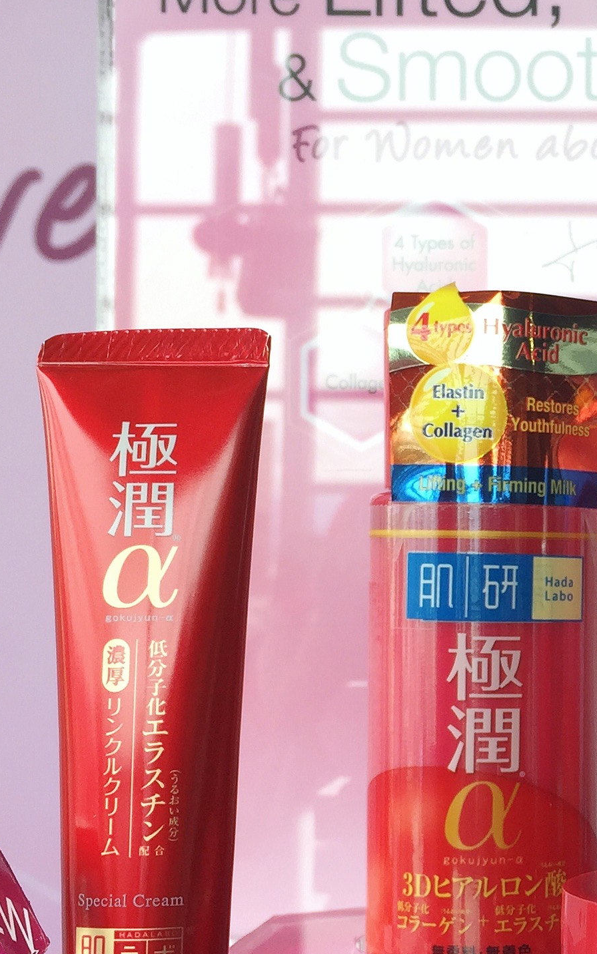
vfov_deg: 29.3
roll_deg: -1.2
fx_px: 1822
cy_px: 531
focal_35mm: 70
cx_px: 717
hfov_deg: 17.7
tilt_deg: +1.0
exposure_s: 1/50
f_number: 2.2
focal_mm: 4.15
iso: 32
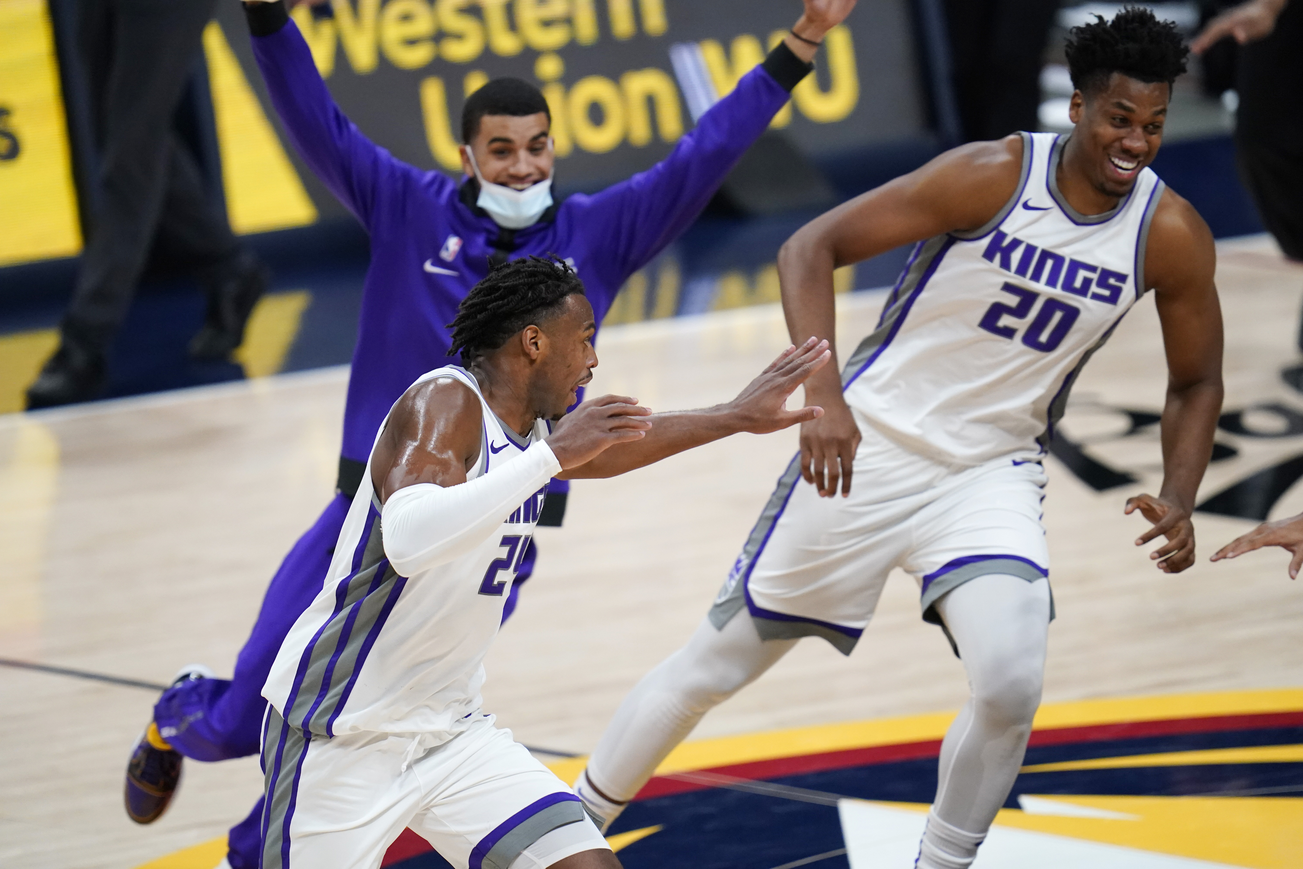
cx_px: 652
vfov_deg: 2.5
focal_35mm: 560
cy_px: 434
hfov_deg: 3.7
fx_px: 20267
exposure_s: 1/2000
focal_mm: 560
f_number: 4
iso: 5000
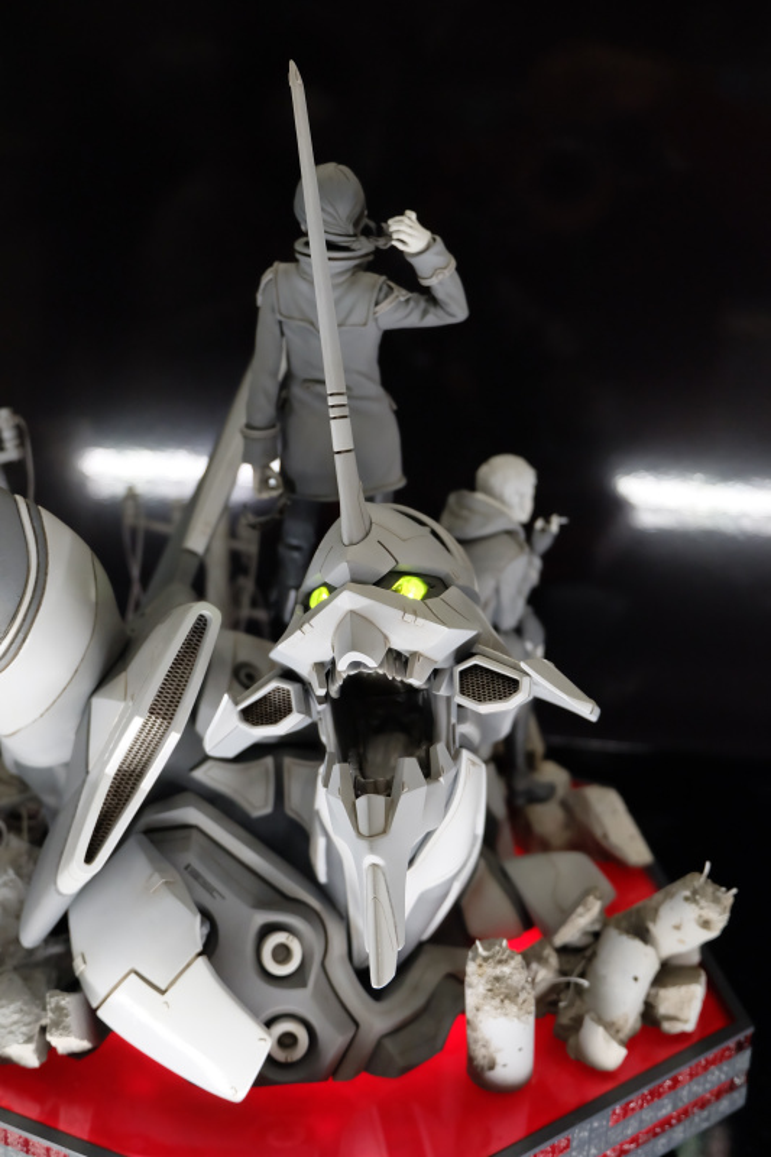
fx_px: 1157
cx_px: 386
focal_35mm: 36
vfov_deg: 53.1
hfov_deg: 36.9
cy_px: 578
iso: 2500
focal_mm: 24.3
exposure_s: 1/125
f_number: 4.2
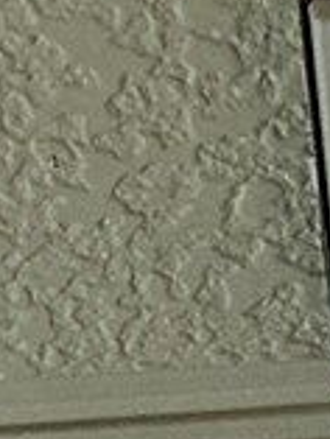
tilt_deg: -40.0
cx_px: 593
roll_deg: -3.7
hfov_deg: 12.0
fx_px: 1447
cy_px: 268
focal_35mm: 114
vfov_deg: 17.2
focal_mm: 3.99
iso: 400
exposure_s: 1/25
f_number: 1.8
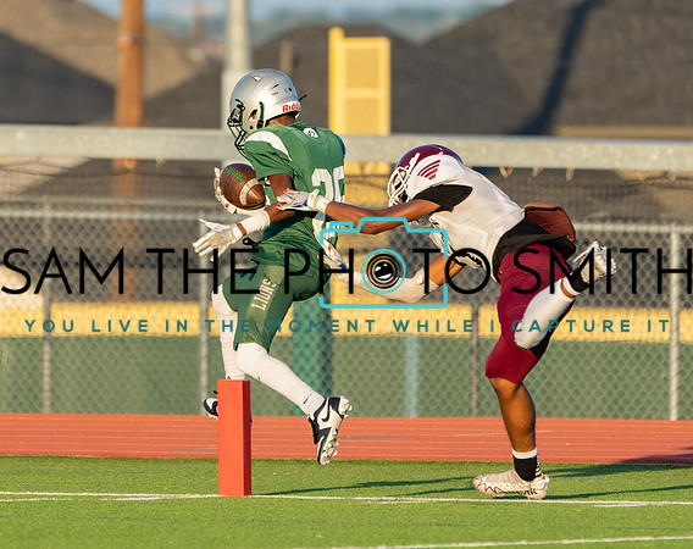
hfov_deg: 2.6
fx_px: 15341
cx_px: 265
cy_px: 253
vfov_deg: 2.1
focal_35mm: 751
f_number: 5.6
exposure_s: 1/1250
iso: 800
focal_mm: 400
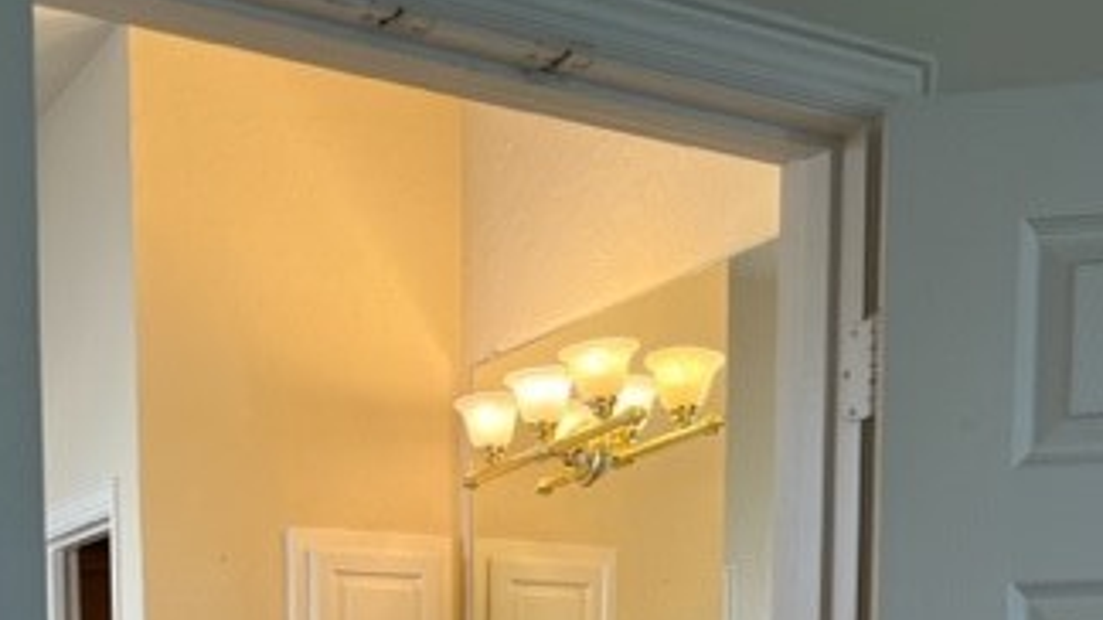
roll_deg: +0.8
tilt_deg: -4.3
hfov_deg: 36.9
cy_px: 879
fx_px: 1637
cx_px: 371
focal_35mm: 56
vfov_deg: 19.2
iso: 64
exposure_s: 1/163
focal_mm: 5.7
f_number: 1.5
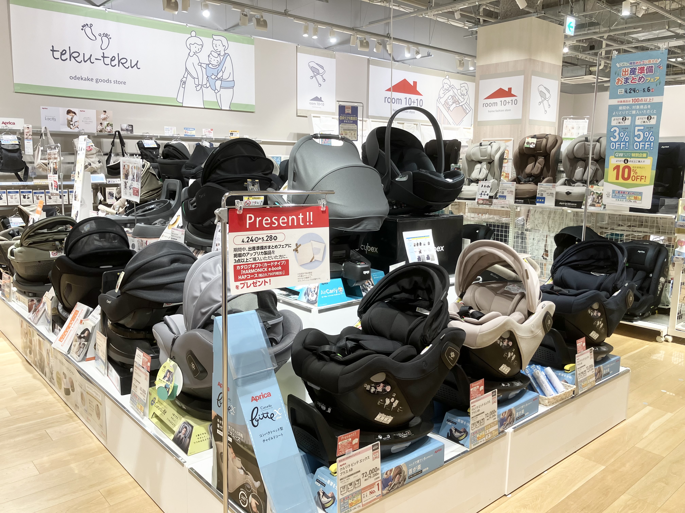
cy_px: 256
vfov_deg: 49.7
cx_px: 342
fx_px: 554
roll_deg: -0.2
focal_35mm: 28
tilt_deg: -8.4
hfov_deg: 63.4
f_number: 1.8
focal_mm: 3.99
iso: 50
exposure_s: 1/60
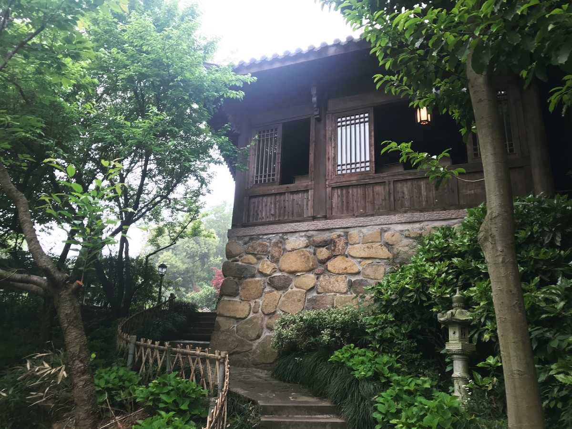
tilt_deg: +18.7
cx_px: 286
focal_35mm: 28
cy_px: 214
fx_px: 462
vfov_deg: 49.7
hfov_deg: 63.5
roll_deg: -1.8
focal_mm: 3.99
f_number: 1.8
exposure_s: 1/50
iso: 25
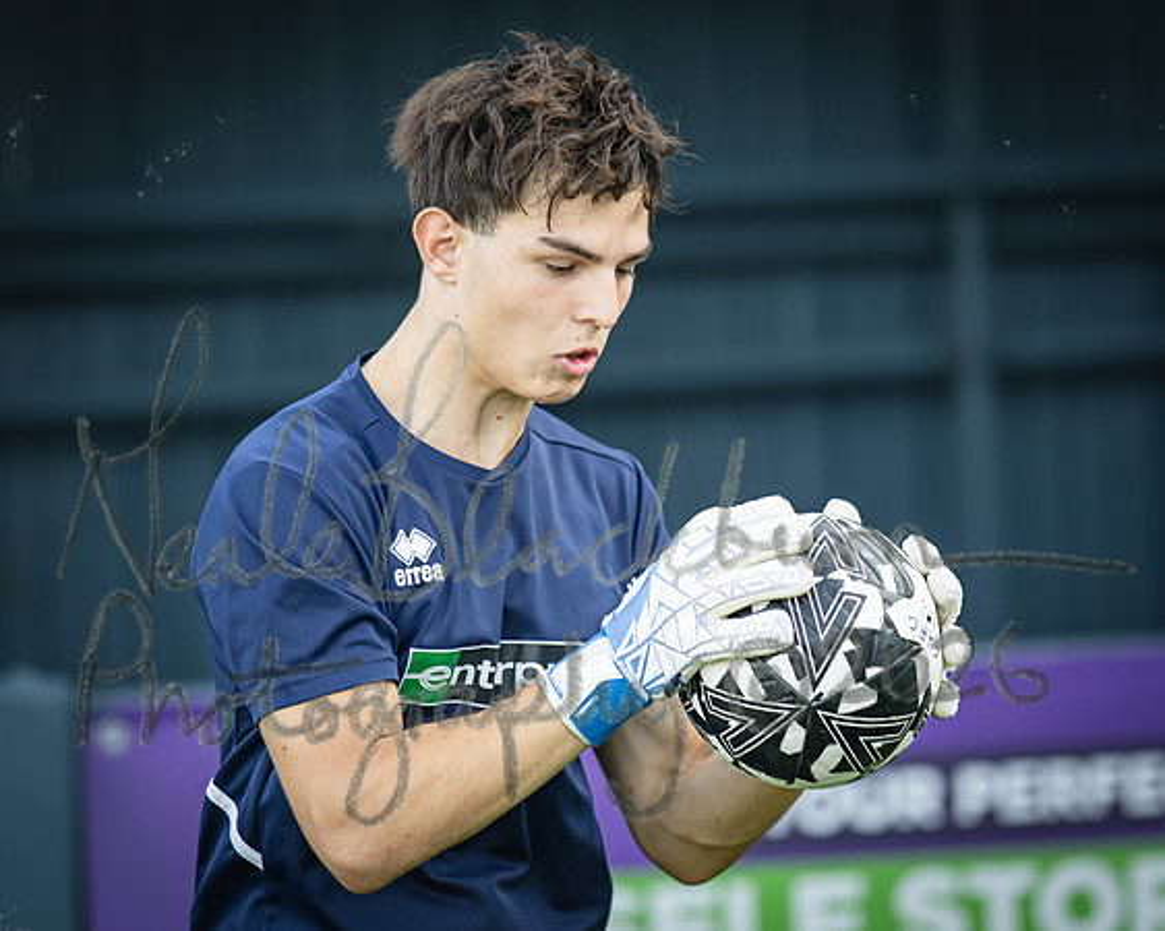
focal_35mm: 250
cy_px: 431
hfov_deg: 7.7
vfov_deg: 6.2
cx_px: 542
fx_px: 8611
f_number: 1.8
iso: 400
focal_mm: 135
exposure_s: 1/2000
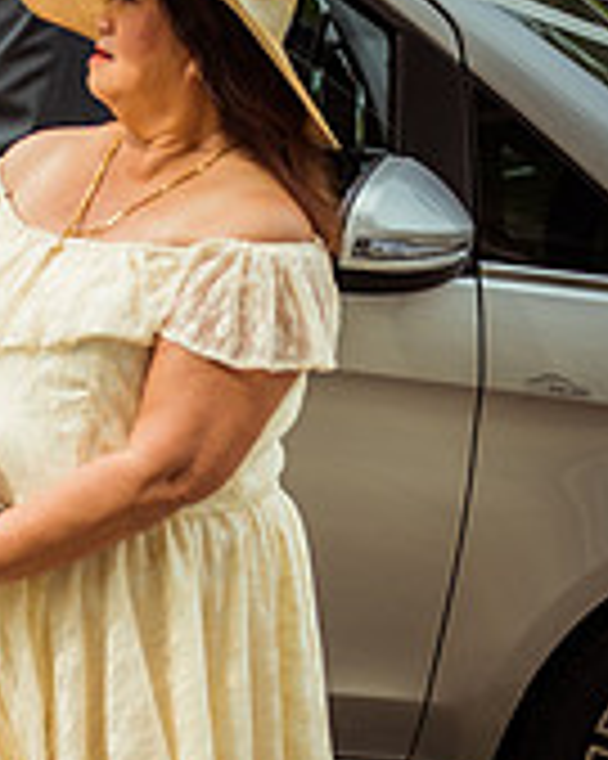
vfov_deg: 12.0
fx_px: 3625
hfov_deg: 9.0
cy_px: 400
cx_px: -631
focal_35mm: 161
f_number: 1.8
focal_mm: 50
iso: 100
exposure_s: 1/2500
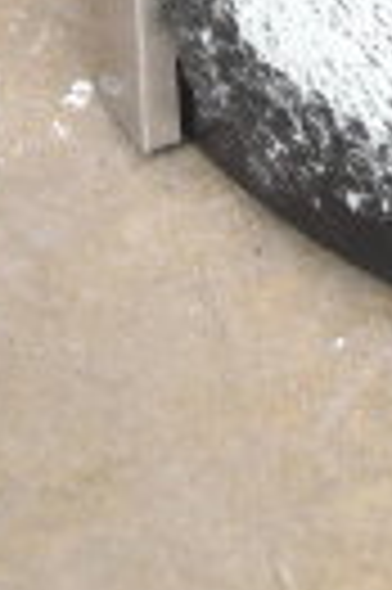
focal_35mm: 251
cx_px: 1023
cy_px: -1457
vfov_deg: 7.0
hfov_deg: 5.2
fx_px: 4110
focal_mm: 24
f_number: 3.8
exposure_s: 1/50
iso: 200
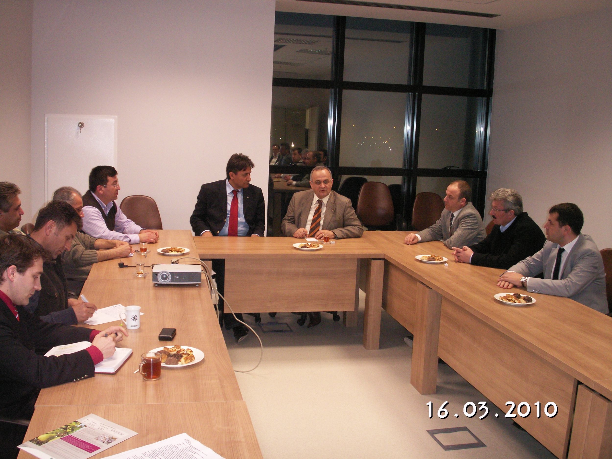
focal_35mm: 37
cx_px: 306
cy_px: 230
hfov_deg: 50.1
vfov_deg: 38.7
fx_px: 654
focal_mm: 7.7
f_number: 3.5
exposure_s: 1/40
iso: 160
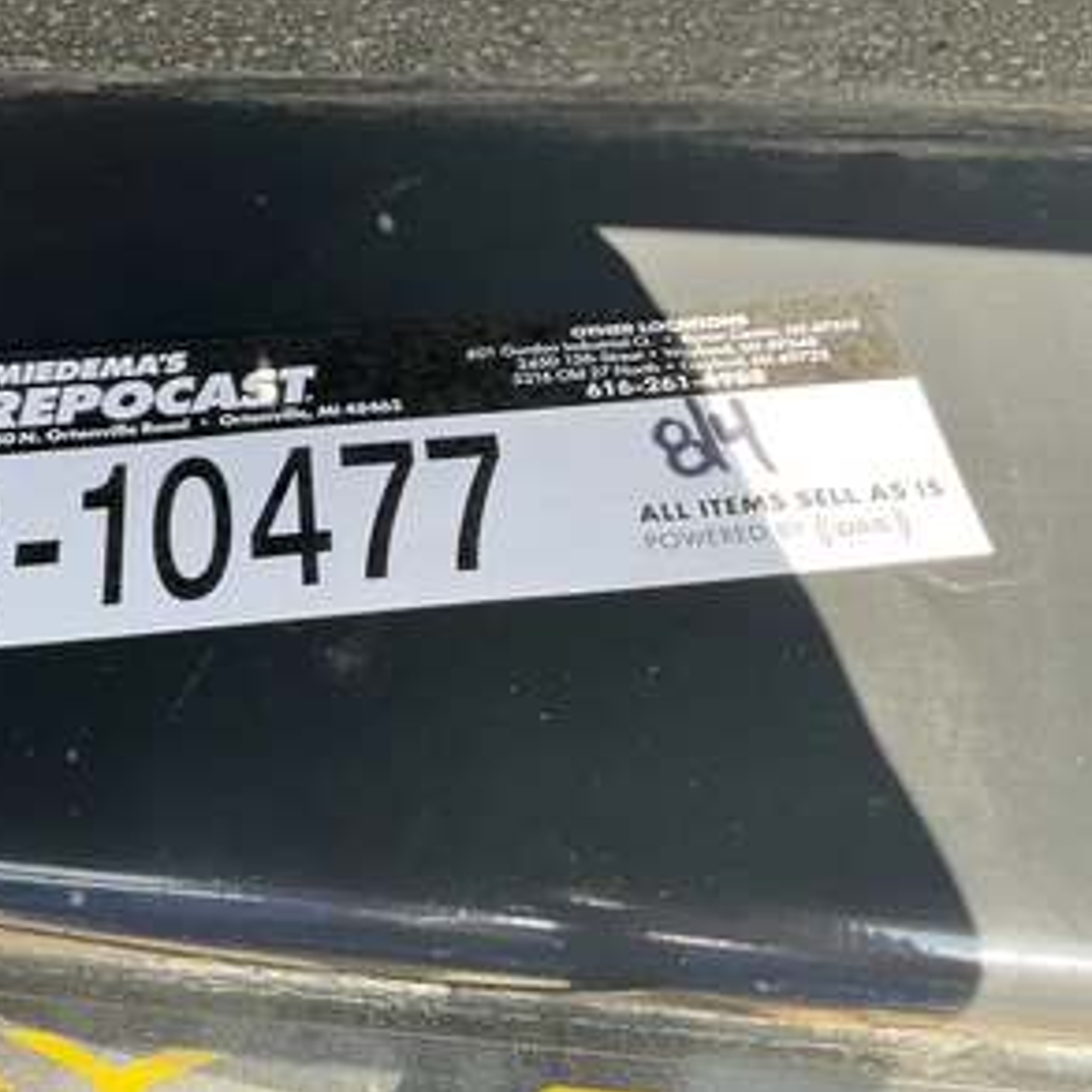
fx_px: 1249
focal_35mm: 35
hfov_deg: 46.9
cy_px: 540
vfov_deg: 47.2
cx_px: 421
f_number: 1.8
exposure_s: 1/187
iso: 20
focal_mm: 3
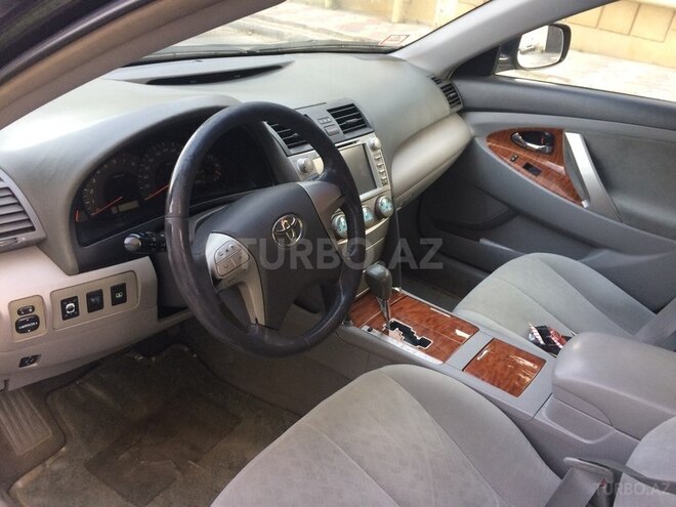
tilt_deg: -31.9
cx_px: 338
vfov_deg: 48.2
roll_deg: -6.7
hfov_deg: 61.7
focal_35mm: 29
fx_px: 566
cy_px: 254
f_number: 2.2
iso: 64
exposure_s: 1/33
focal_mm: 4.15
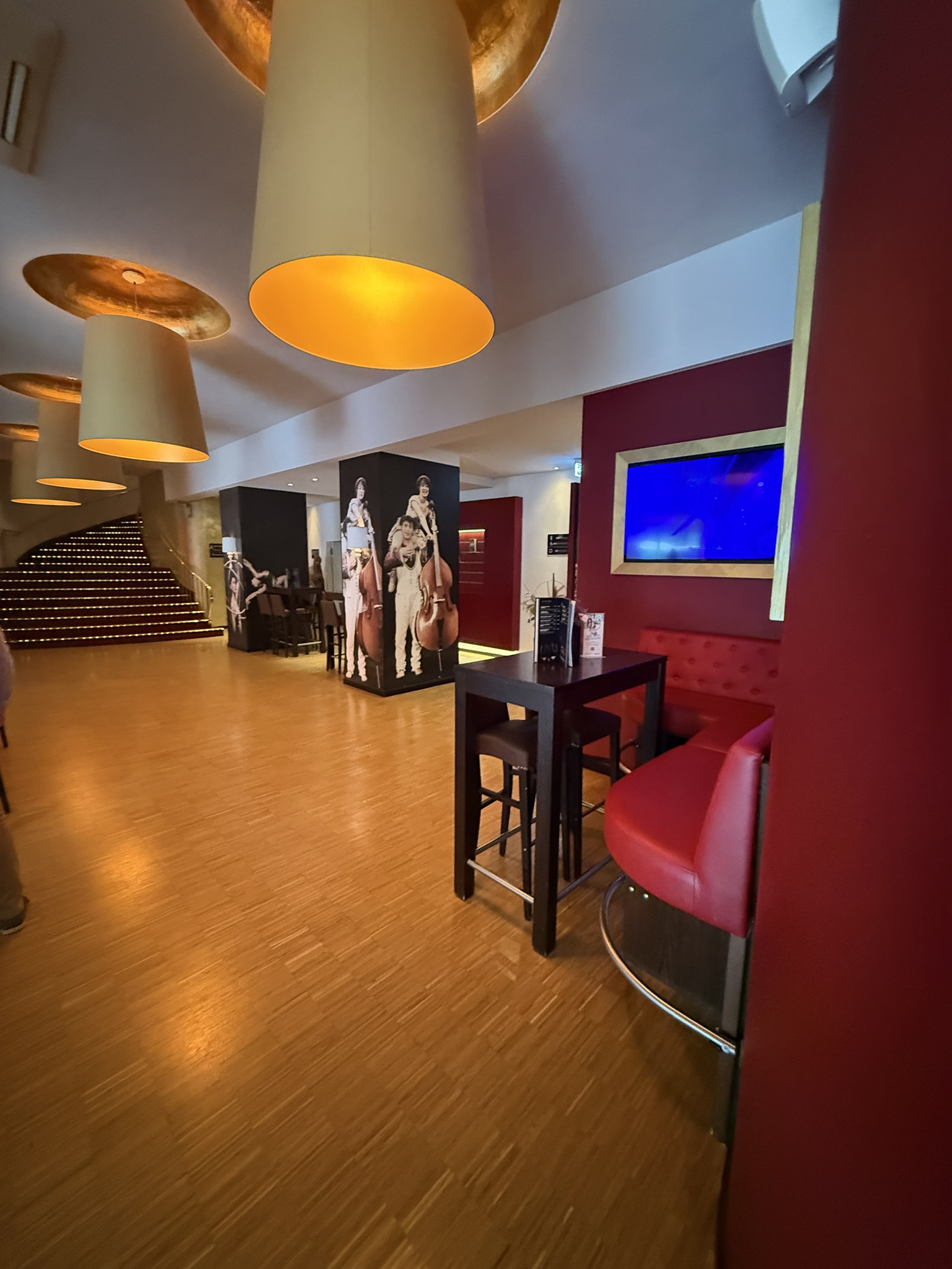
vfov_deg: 102.1
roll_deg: -0.4
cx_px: 476
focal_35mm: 14
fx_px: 513
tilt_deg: -8.7
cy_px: 634
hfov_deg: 85.7
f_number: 2.2
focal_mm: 2.22
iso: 1250
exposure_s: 1/33
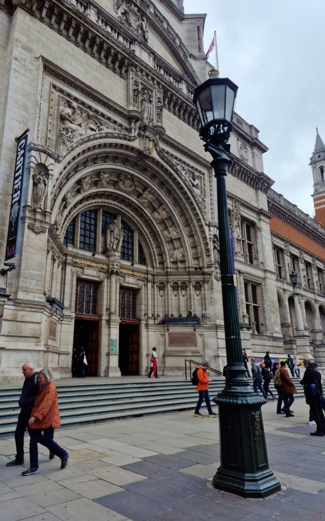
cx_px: 149
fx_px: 354
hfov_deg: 49.2
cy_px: 261
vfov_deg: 72.6
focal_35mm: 25
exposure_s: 1/258
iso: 50
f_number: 1.8
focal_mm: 6.4
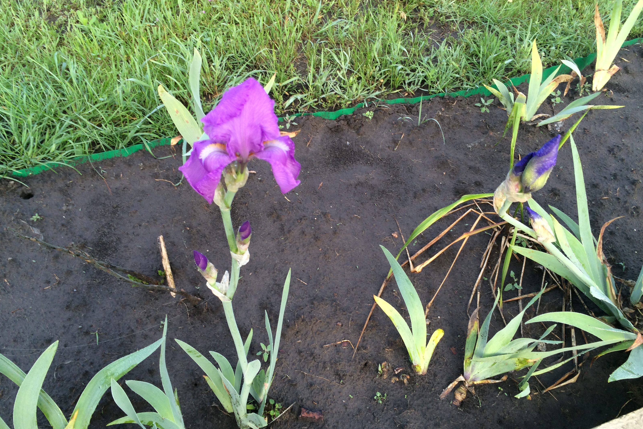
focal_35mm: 32
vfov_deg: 41.1
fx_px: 572
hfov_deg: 58.7
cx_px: 322
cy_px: 205
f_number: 2.2
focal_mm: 4.12
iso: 50
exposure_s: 1/120
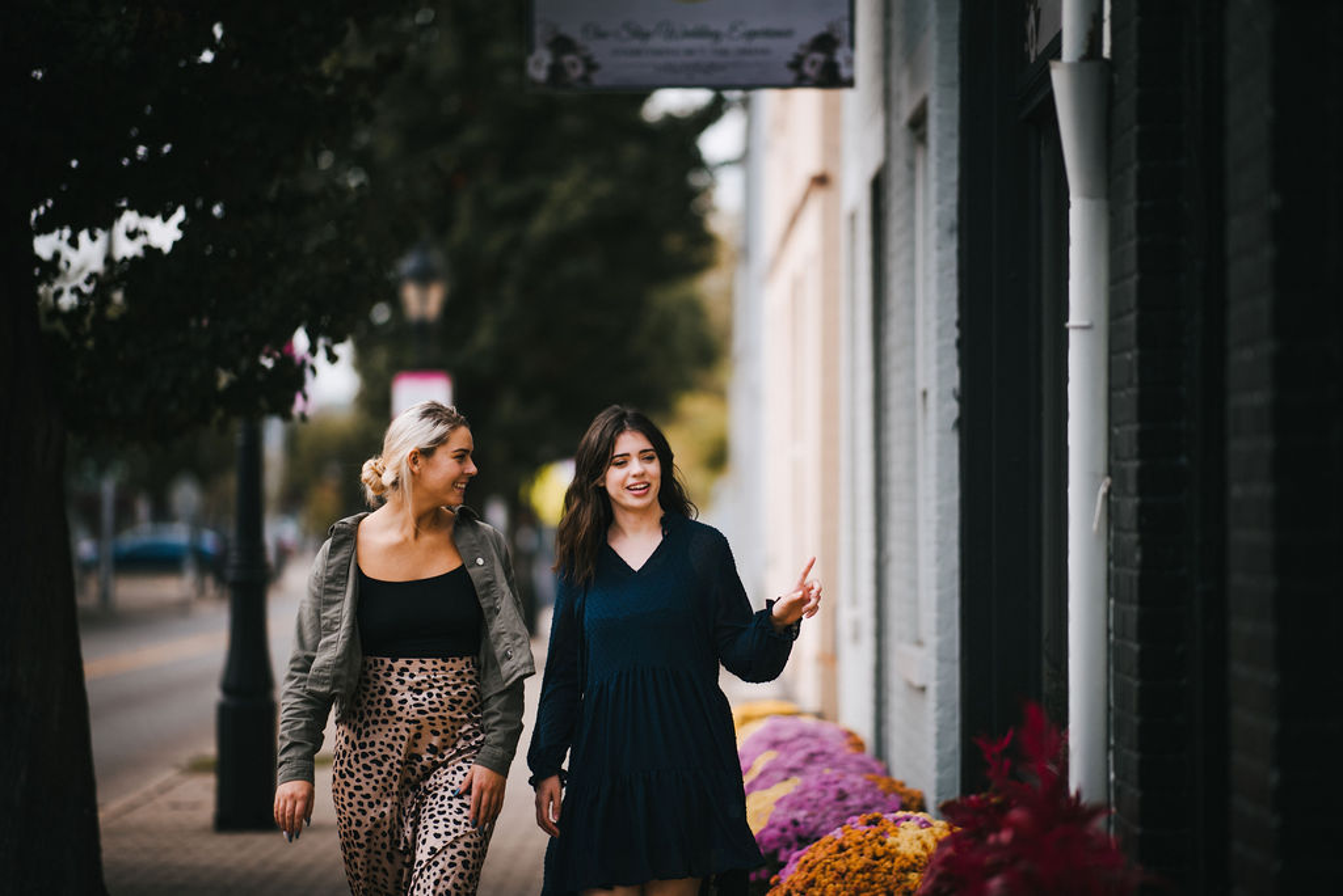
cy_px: 448
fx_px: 3919
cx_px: 672
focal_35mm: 105
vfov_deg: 13.1
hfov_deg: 19.4
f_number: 1.4
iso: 100
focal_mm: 105
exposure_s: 1/3200
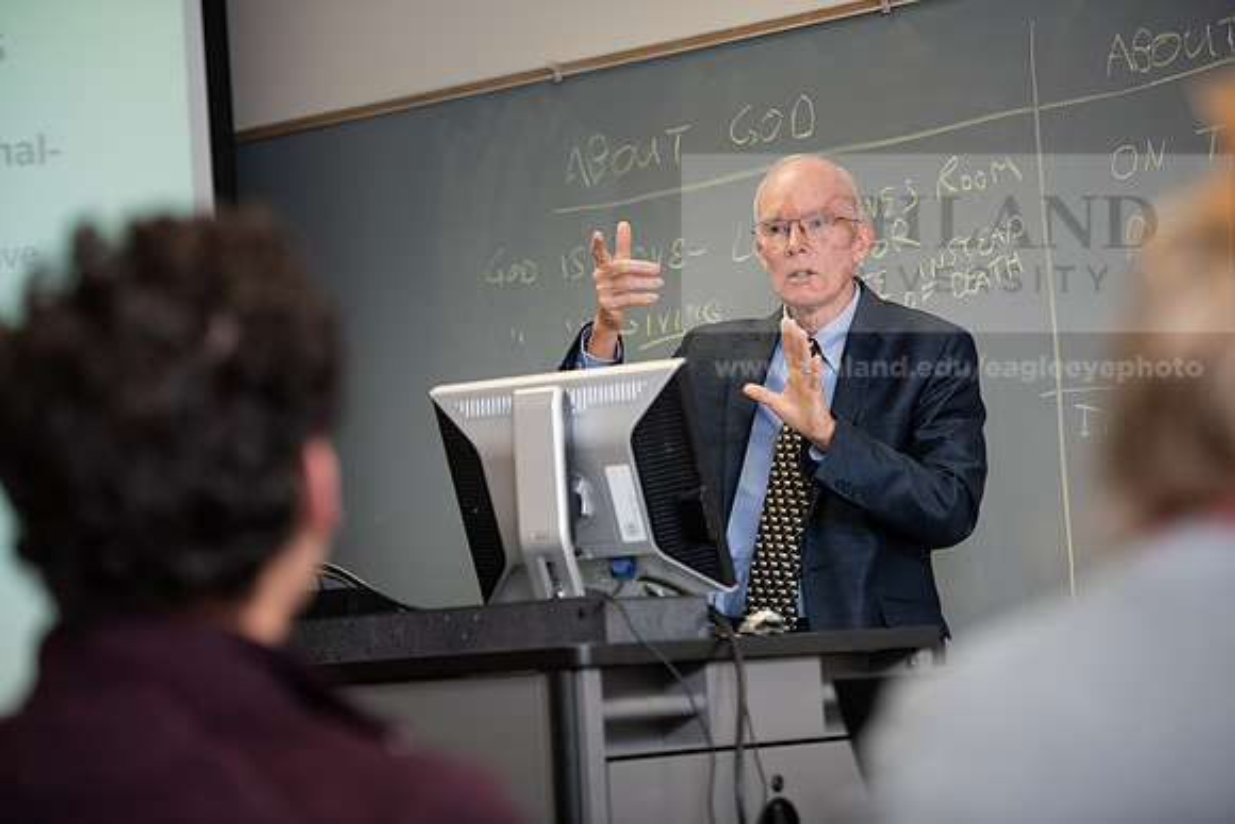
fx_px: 3500
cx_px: 618
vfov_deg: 13.4
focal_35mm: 102
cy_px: 412
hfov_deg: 20.0
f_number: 3.2
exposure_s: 1/200
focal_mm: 102
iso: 640
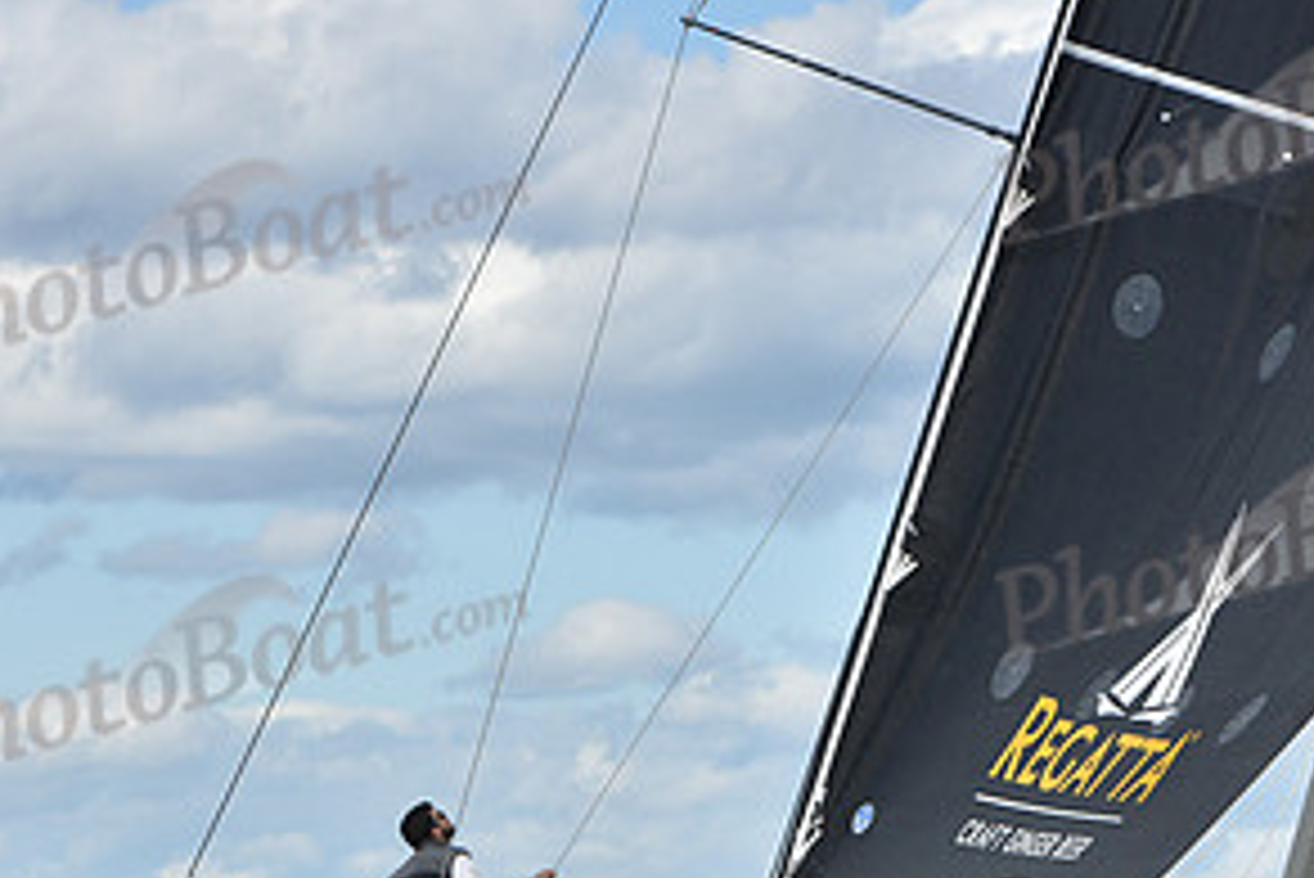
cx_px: 765
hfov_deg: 6.7
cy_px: 840
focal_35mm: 308
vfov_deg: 4.5
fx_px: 11247
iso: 320
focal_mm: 155
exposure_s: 1/1000
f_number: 9
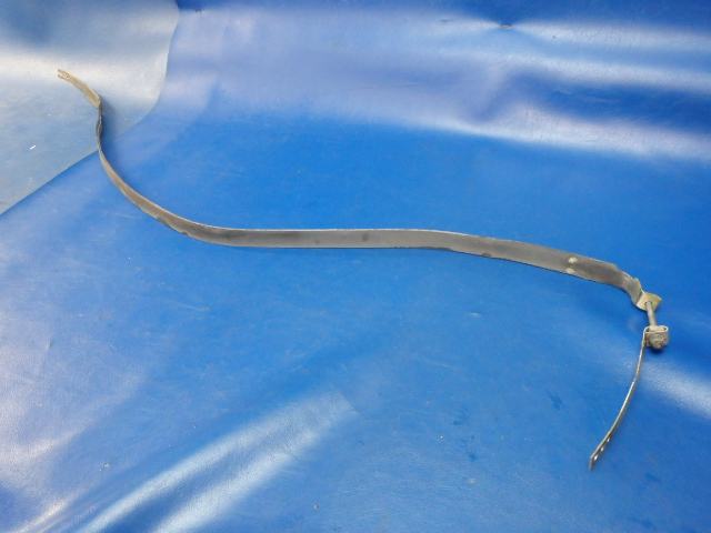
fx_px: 575
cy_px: 266
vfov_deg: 49.7
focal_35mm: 28
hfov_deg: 63.4
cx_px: 356
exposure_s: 1/30
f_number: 3.9
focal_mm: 5
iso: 800
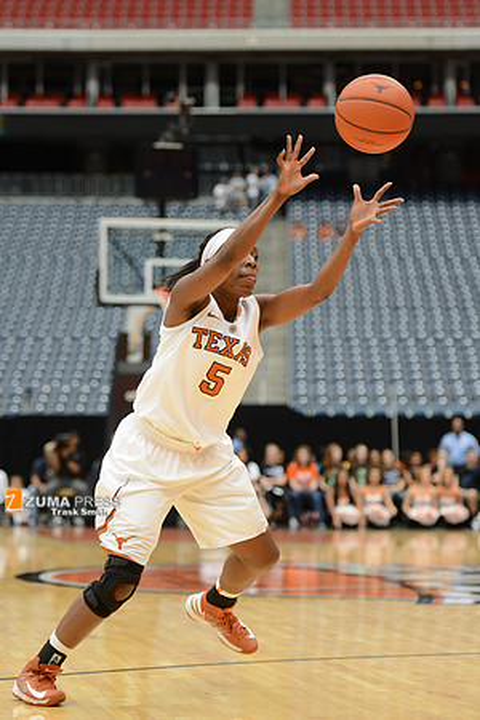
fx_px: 1800
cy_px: 360
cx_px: 240
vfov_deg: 22.6
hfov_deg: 15.2
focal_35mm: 90
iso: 1250
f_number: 2.8
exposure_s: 1/1250
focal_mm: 90
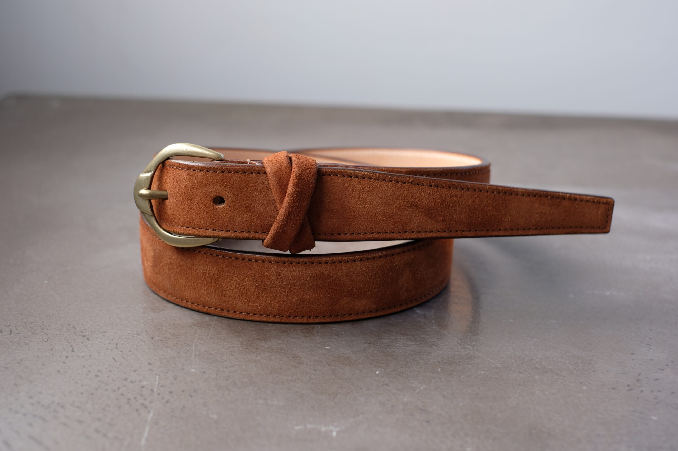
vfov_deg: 25.5
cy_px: 226
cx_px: 339
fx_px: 997
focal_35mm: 53
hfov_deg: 37.5
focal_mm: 35
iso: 200
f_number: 4
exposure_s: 1/60
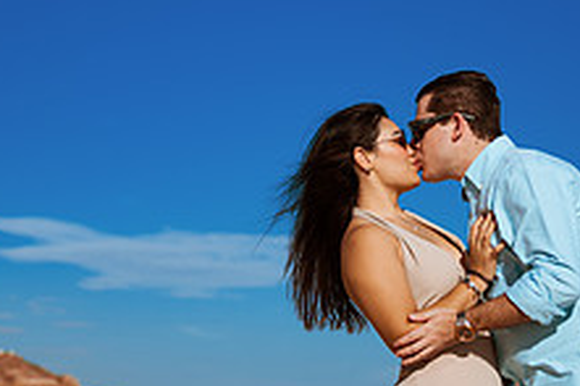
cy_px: 340
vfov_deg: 14.7
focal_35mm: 92
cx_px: 218
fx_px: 1481
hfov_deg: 22.1
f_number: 1.8
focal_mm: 35
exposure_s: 1/8000
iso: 50
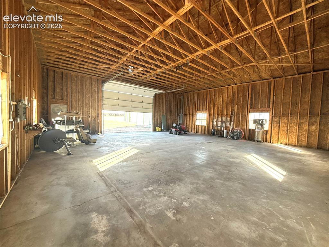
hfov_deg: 102.1
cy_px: 124
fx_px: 133
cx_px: 164
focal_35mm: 14
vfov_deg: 85.6
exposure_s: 1/113
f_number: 2.2
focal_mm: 2.22
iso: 64
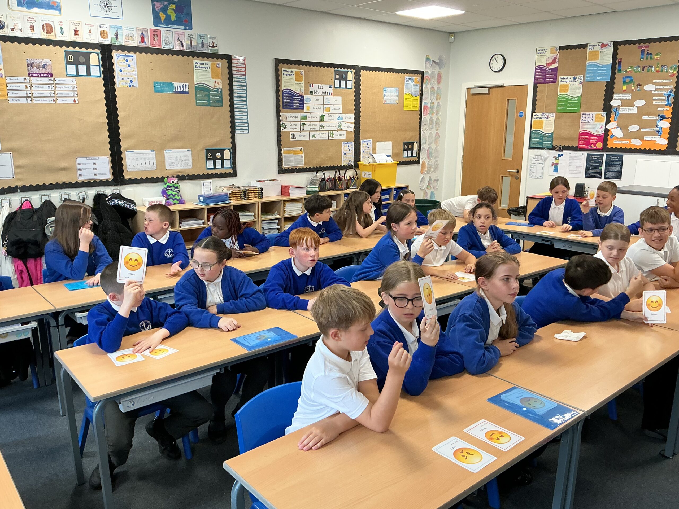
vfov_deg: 48.2
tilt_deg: -14.1
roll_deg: +0.4
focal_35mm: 29
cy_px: 254
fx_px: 569
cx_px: 340
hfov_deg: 61.7
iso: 100
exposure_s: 1/60
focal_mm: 3
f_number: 1.8
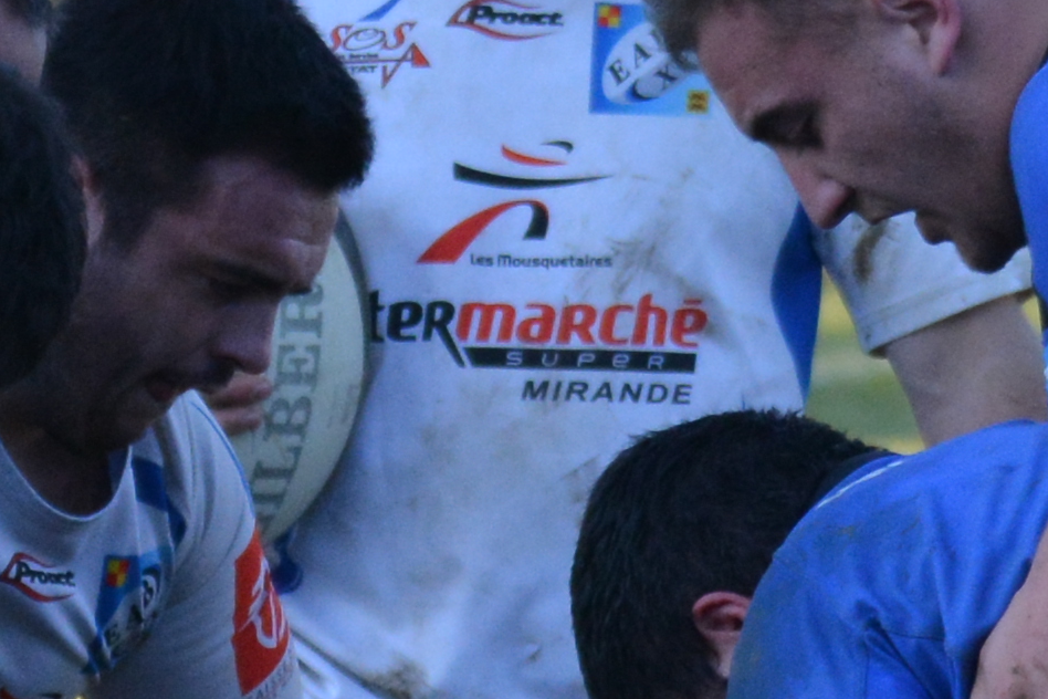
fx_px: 32049
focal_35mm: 1101
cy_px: 844
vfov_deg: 1.2
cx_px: 2445
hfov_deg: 1.9
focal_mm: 116
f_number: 4.2
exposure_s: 1/800
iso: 800
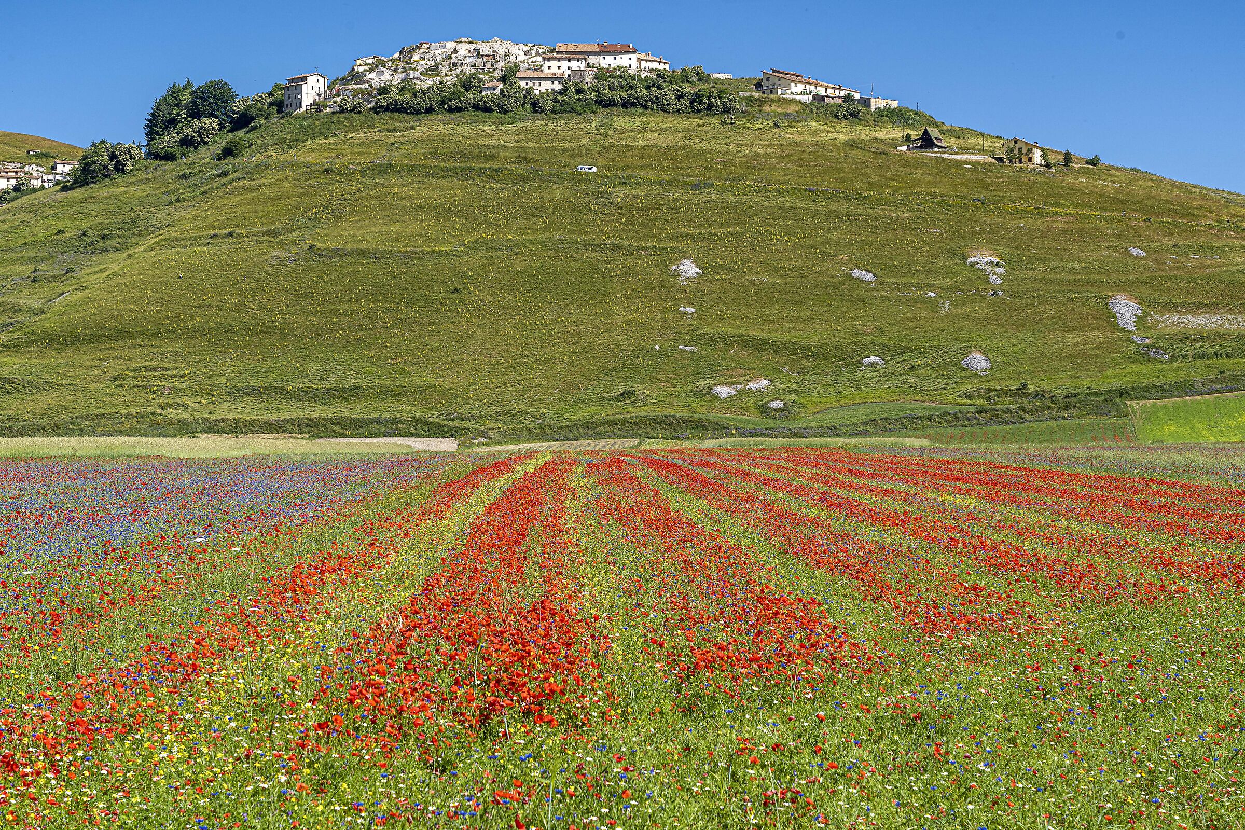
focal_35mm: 62
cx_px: 622
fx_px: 2144
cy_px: 415
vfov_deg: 21.9
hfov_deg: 32.4
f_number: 13
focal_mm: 62
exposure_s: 1/160
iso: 125
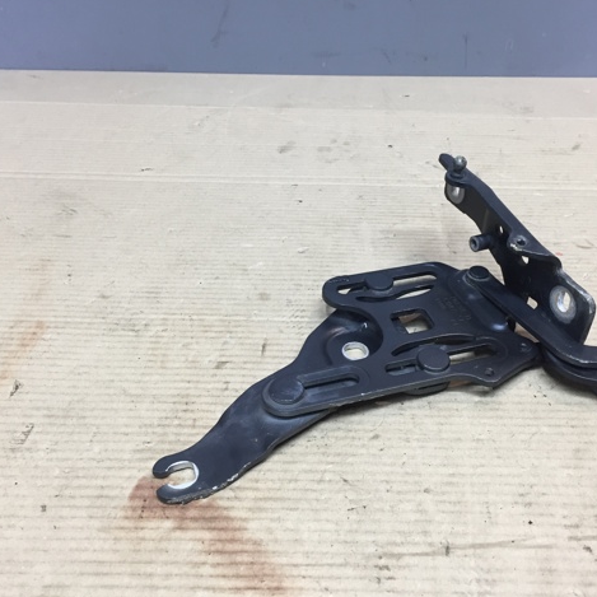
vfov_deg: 47.2
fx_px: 683
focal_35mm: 35
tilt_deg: -37.0
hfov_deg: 47.0
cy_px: 297
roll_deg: -1.9
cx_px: 349
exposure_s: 1/33
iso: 64
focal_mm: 4.15
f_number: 2.2
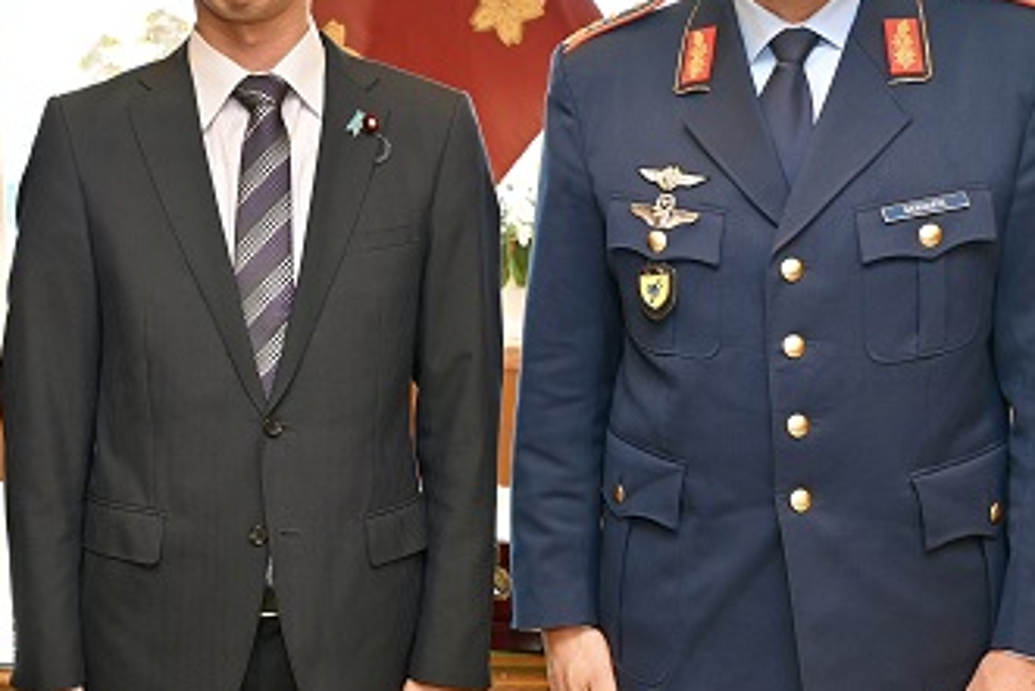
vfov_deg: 23.3
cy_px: 206
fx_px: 1668
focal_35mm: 58
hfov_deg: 33.8
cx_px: 260
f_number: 4.8
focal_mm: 32
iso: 200
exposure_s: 1/100
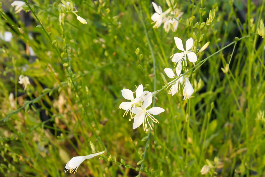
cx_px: 132
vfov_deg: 20.2
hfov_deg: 29.9
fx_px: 497
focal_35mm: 68
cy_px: 88
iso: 2000
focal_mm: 45
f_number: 10
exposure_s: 1/320
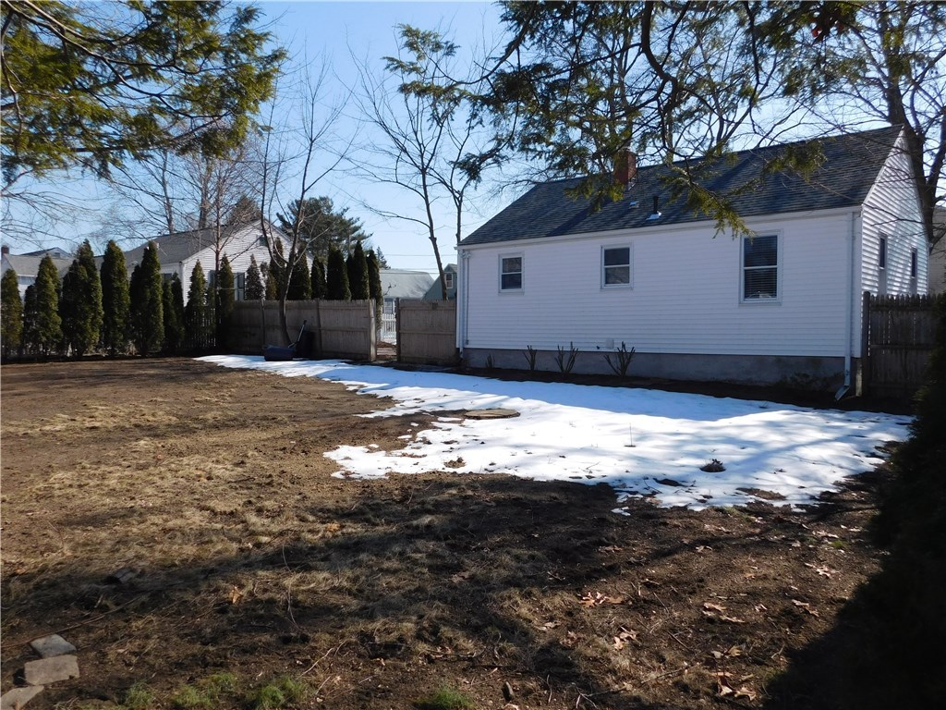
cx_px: 473
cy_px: 355
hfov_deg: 69.4
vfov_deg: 54.9
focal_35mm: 25
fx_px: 683
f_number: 6.2
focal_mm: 4.5
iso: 125
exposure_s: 1/400
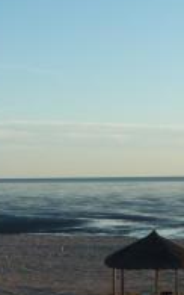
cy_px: 195
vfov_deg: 16.2
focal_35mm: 129
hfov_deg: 10.0
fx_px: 1034
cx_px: -21
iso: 80
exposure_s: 1/320
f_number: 4
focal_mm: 6.1
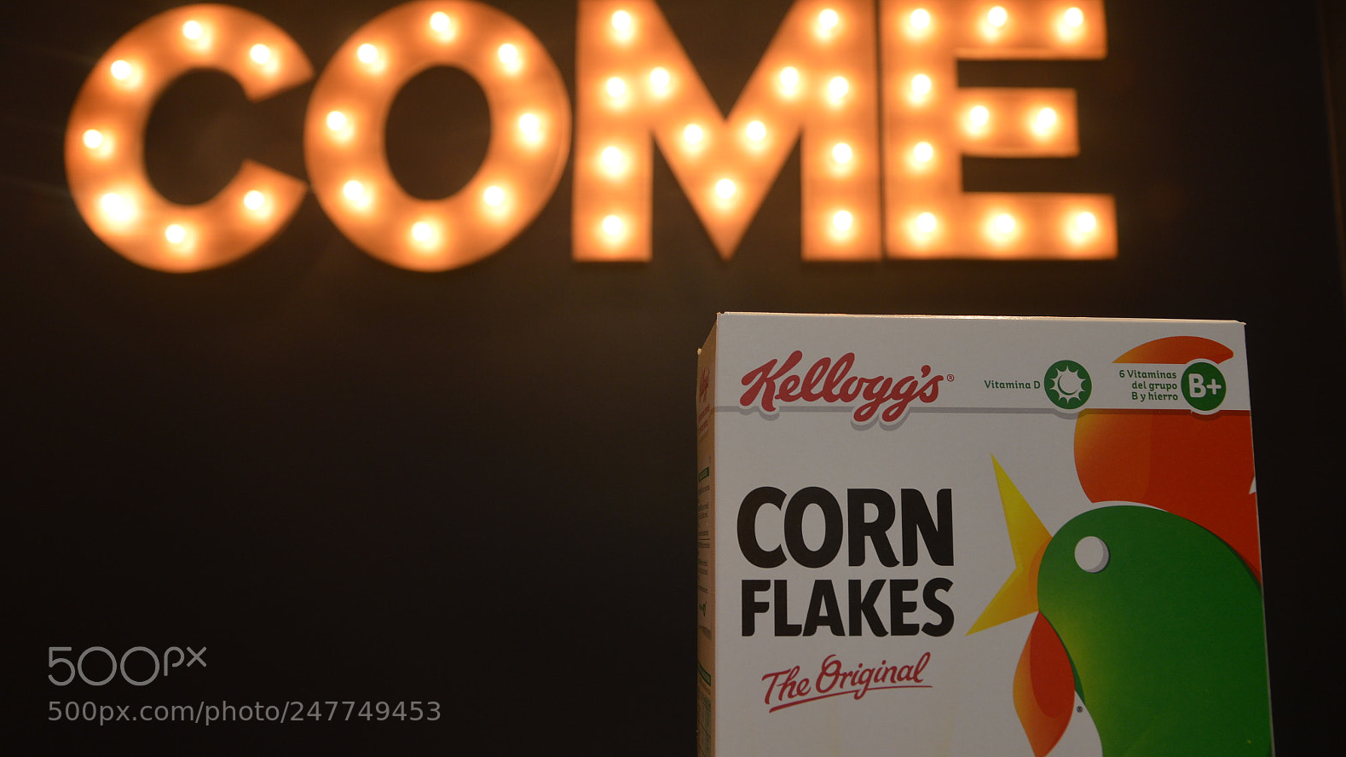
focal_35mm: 35
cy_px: 325
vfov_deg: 33.7
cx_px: 677
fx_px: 1249
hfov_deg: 56.6
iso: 200
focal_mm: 22
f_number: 3.8
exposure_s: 1/13
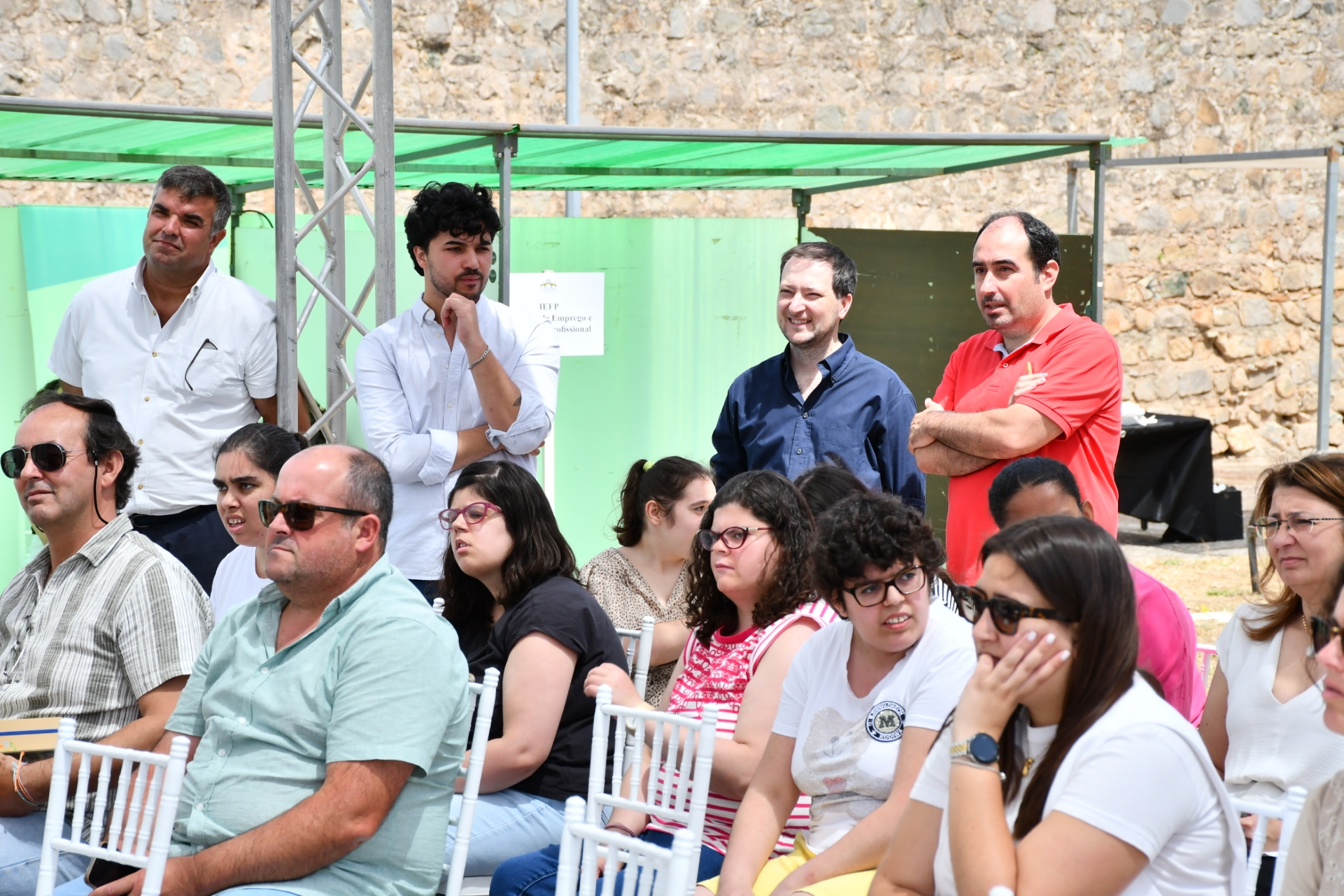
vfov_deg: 13.0
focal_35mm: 105
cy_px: 448
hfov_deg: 19.5
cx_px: 672
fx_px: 3920
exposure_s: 1/500
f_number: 6.3
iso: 200
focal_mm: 70
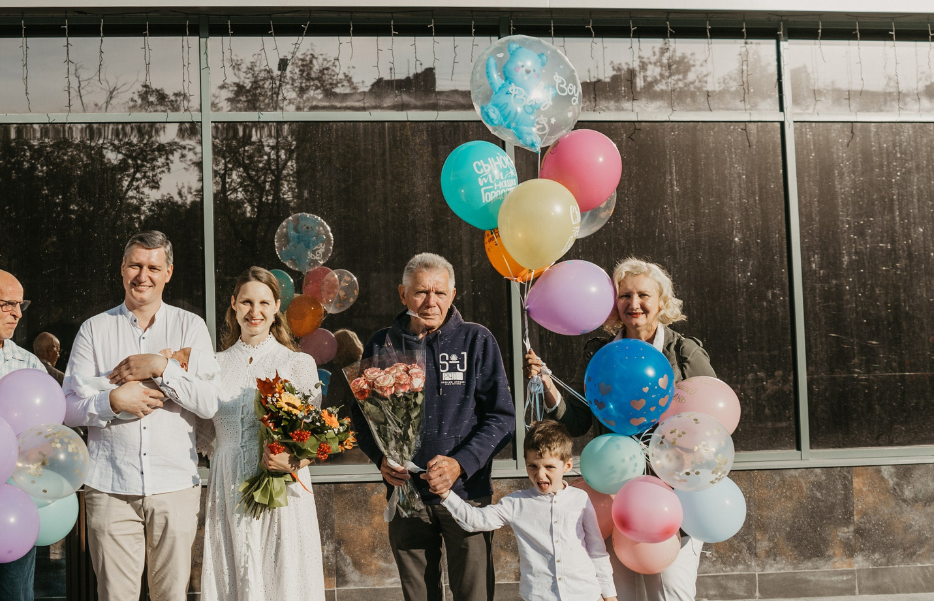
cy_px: 326
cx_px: 161
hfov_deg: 40.2
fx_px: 1206
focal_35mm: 47
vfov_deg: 28.0
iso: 125
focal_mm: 24
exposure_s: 1/800
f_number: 4
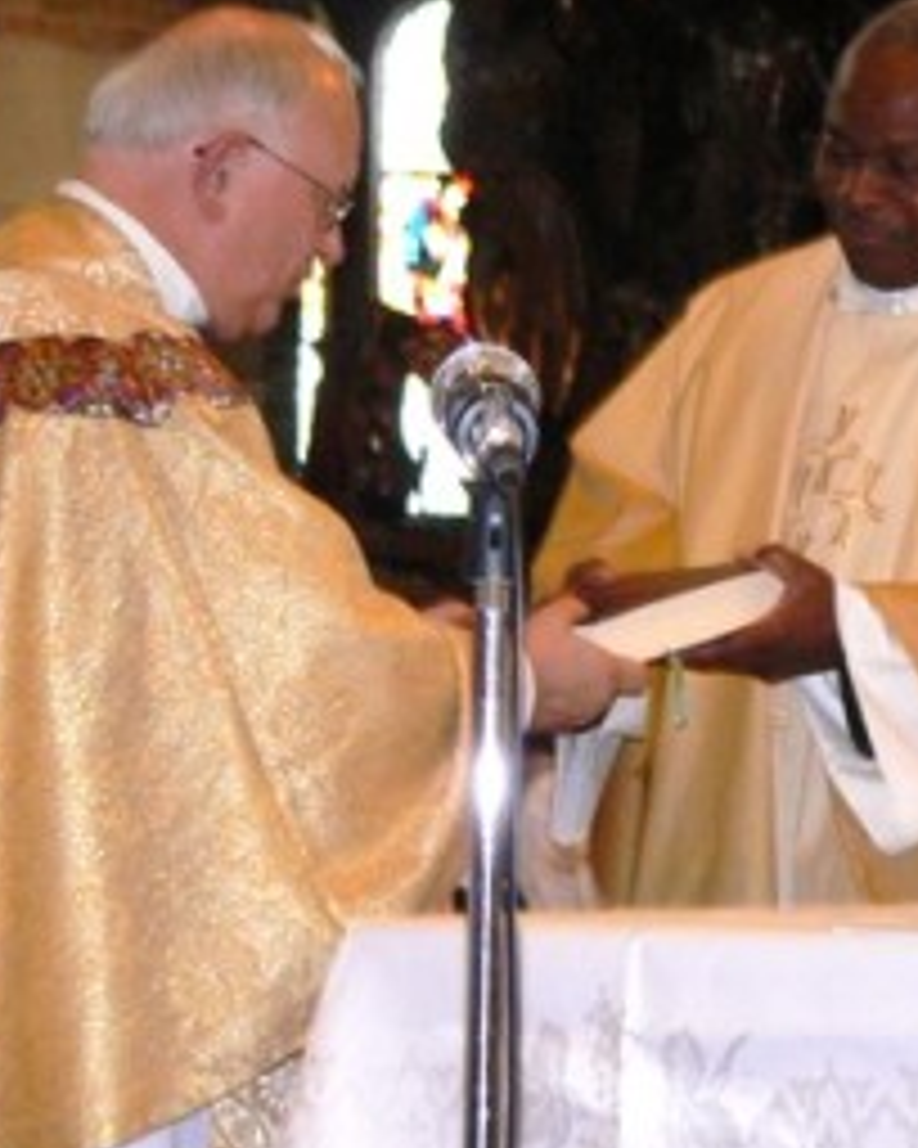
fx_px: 6758
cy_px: 439
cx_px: 554
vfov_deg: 9.7
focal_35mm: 199
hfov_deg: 7.8
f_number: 3.2
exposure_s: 1/30
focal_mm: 17.3
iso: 200
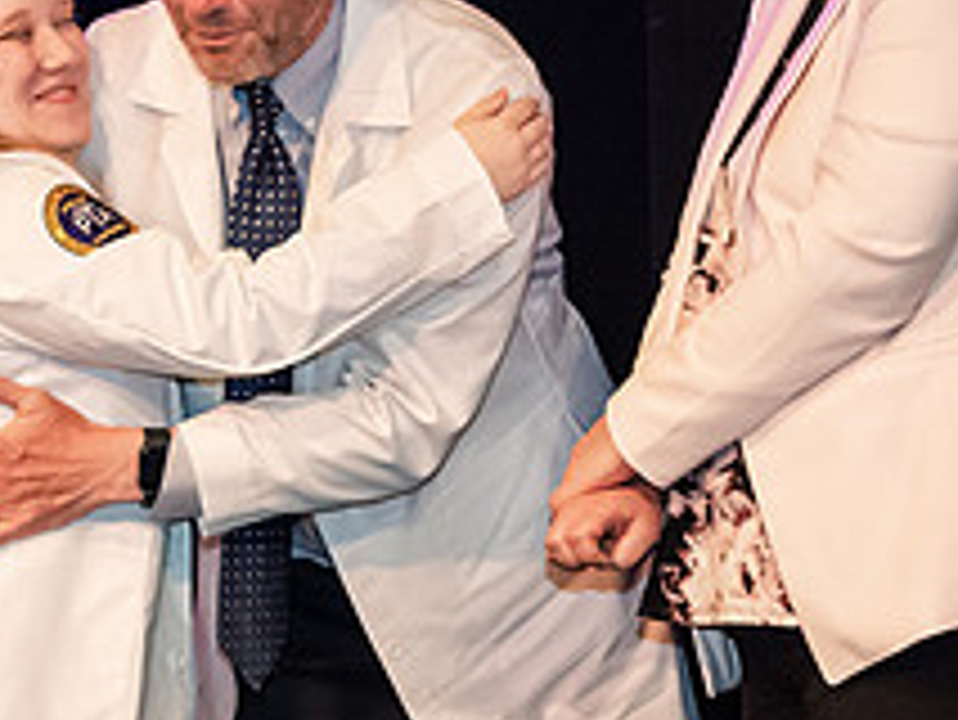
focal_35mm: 257
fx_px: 7117
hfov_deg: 7.7
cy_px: 326
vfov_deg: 5.8
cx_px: 463
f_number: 3.5
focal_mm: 98
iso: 3200
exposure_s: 1/200
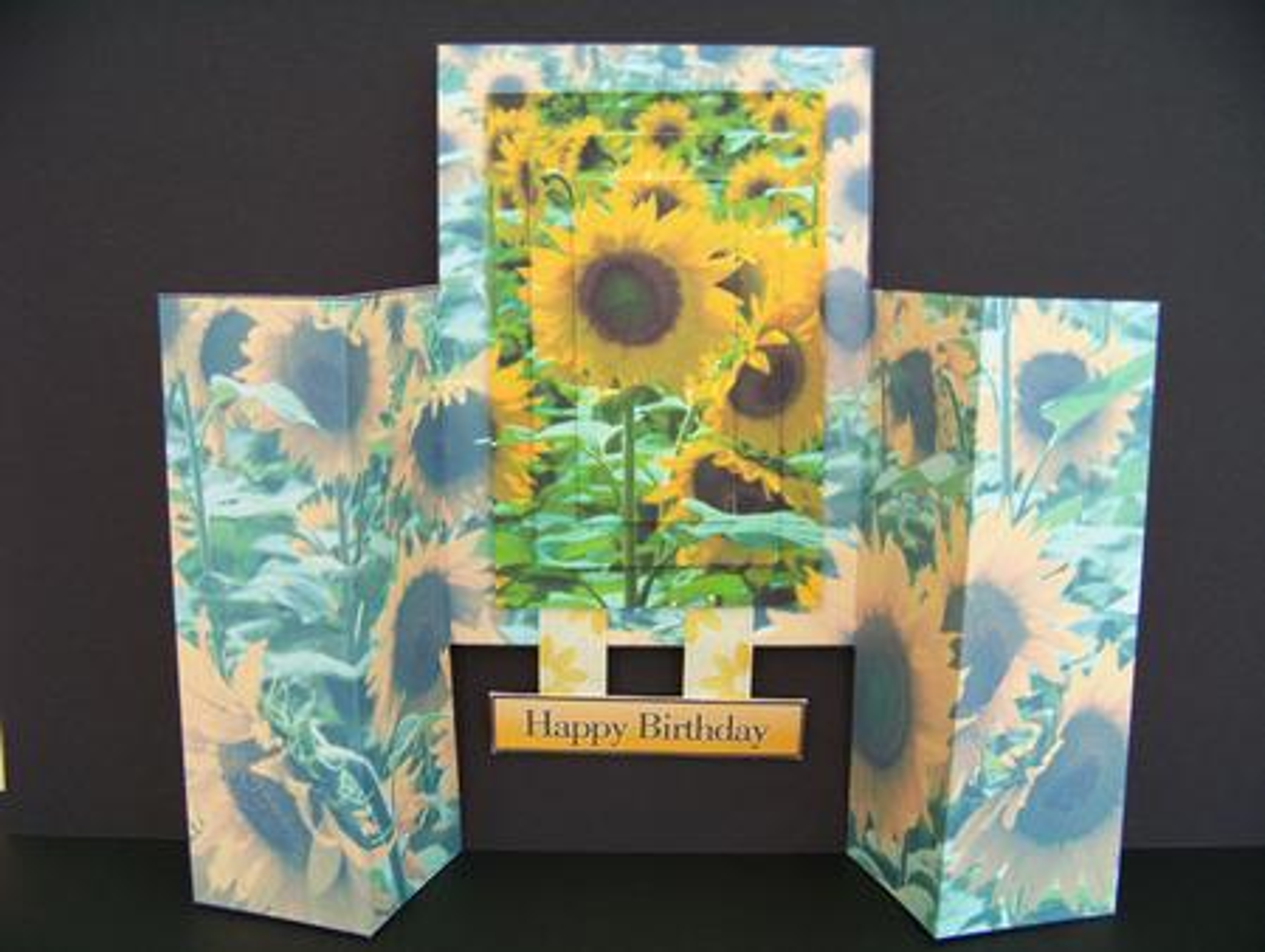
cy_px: 476
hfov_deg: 51.3
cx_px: 632
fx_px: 1317
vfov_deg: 39.7
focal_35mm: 36
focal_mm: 5.85
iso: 68
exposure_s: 1/50
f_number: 2.8
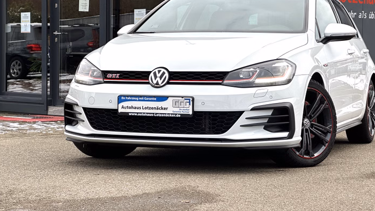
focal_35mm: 96
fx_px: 954
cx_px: 208
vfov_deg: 12.6
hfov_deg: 22.2
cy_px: 86
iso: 32
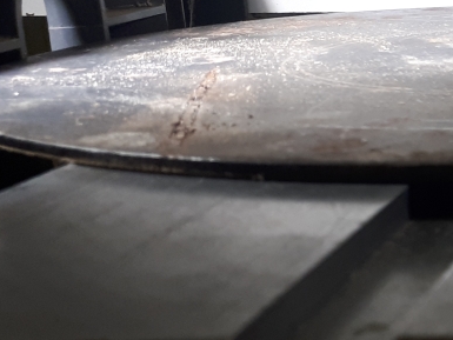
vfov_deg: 14.6
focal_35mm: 101
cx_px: 837
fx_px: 1322
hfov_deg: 16.1
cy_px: 133
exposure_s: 1/100
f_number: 1.9
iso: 80
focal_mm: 3.6
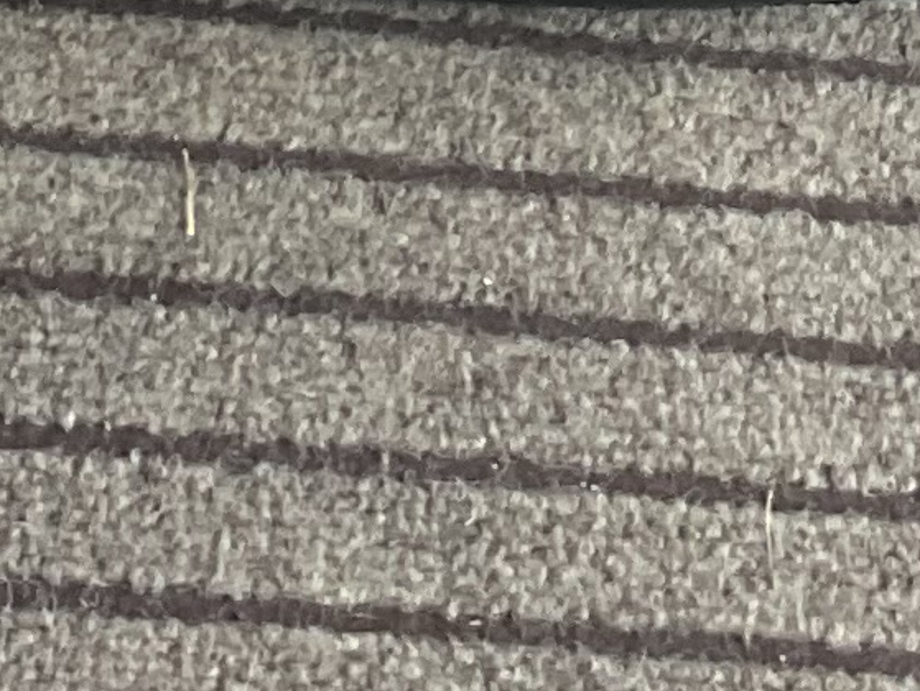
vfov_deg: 6.6
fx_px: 5558
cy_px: -1148
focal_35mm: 209
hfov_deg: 9.5
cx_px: 517
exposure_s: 1/120
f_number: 1.8
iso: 25
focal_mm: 3
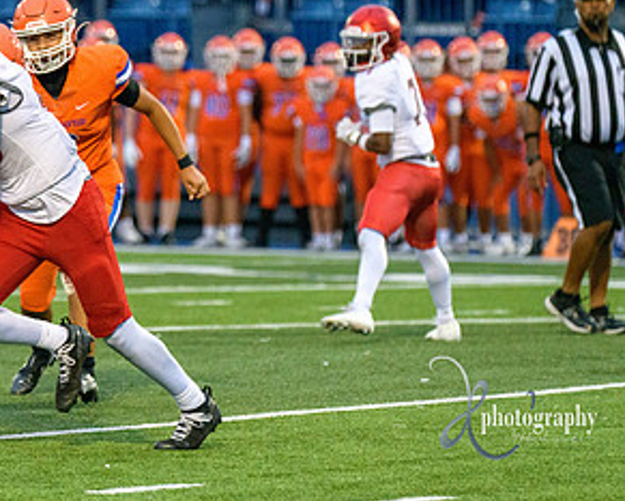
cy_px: 98
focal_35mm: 393
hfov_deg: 4.9
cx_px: 37
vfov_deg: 3.9
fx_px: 7272
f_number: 3.5
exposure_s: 1/2000
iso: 2200
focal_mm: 210
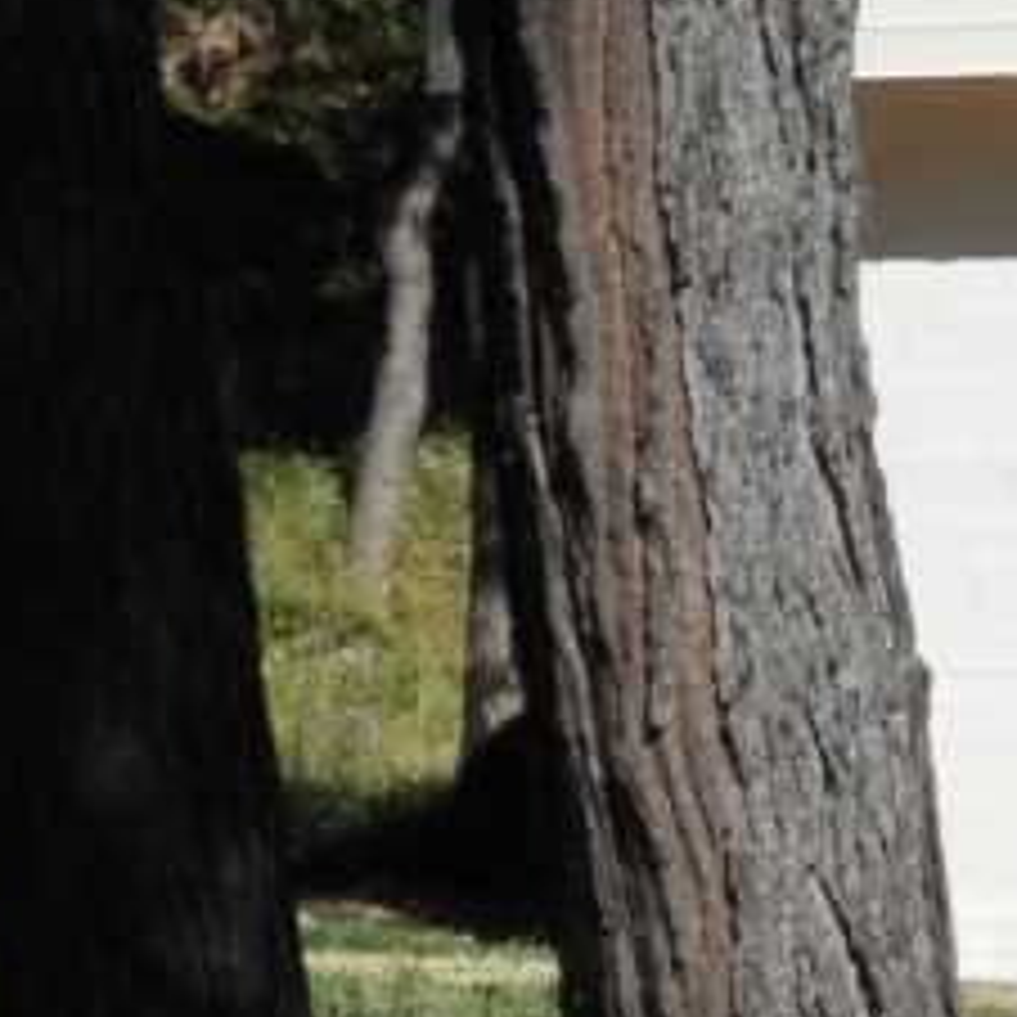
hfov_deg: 4.2
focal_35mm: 408
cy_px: 324
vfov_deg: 4.3
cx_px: 2254
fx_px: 13562
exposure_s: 1/320
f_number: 5.8
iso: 80
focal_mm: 18.2
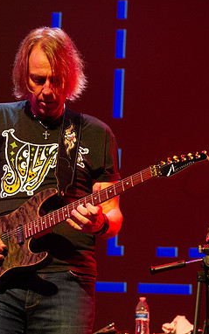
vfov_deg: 12.1
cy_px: 166
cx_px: 17
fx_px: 1575
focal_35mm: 173
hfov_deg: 7.6
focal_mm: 112
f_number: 7.1
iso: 8000
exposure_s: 1/160
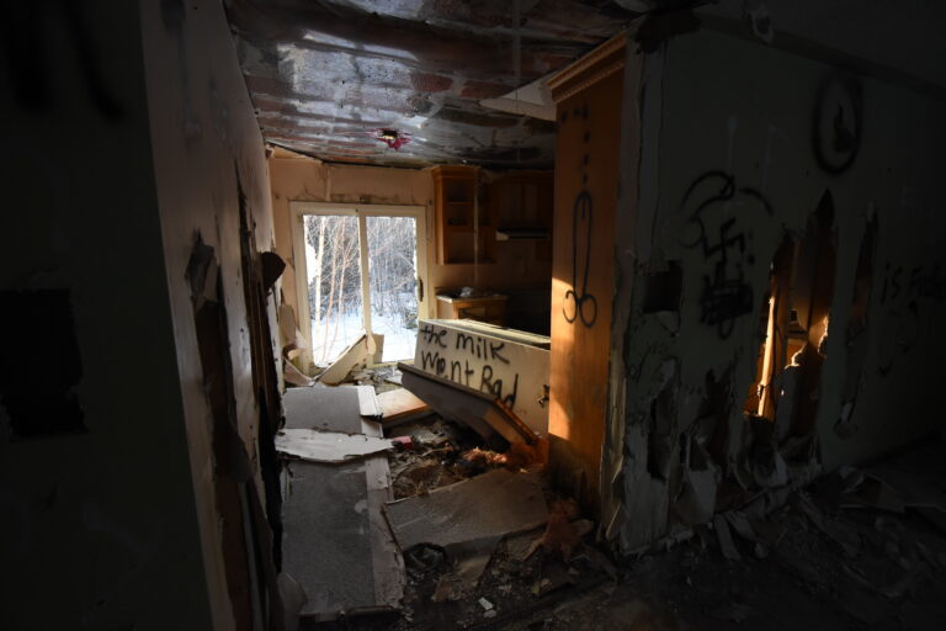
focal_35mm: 15
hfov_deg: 100.4
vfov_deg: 77.3
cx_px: 473
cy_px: 316
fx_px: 394
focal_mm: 10
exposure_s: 1/200
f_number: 5.6
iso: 1100
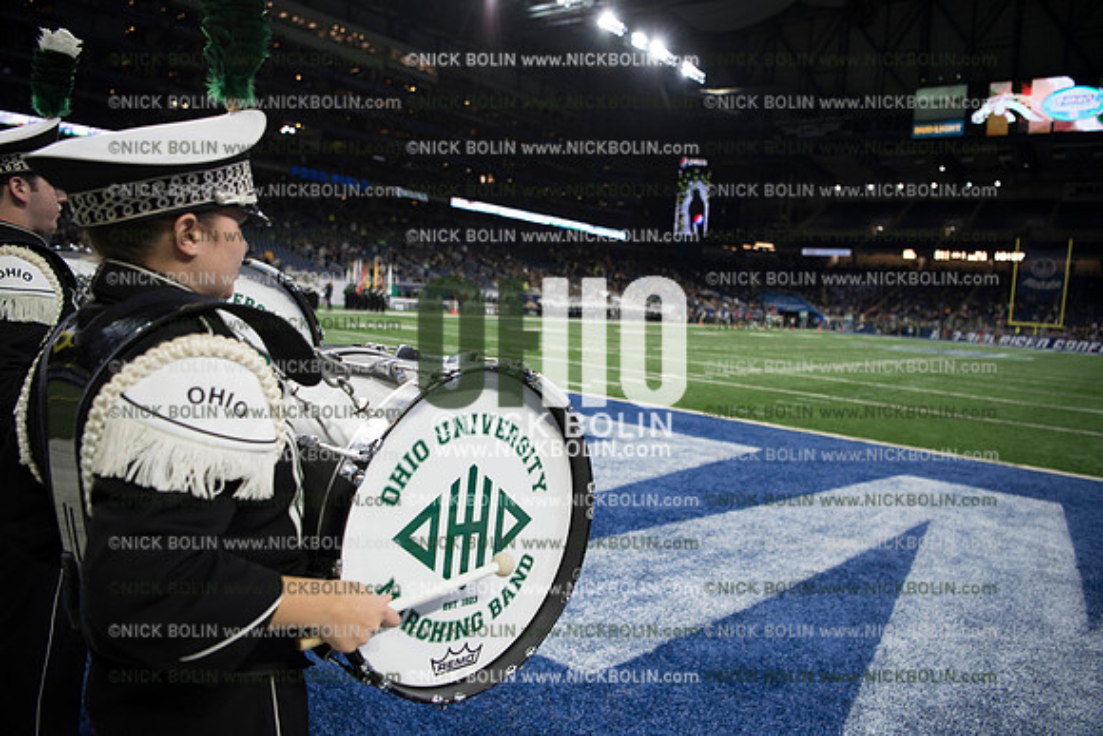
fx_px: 735
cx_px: 552
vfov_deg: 53.2
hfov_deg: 73.7
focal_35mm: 24
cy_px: 368
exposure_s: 1/1250
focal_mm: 24
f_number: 2.8
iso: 1250
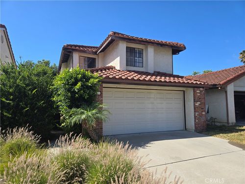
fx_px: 163
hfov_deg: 73.9
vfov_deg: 58.9
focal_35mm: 23
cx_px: 122
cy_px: 92
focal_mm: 5.4
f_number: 1.8
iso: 25
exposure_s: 1/1354
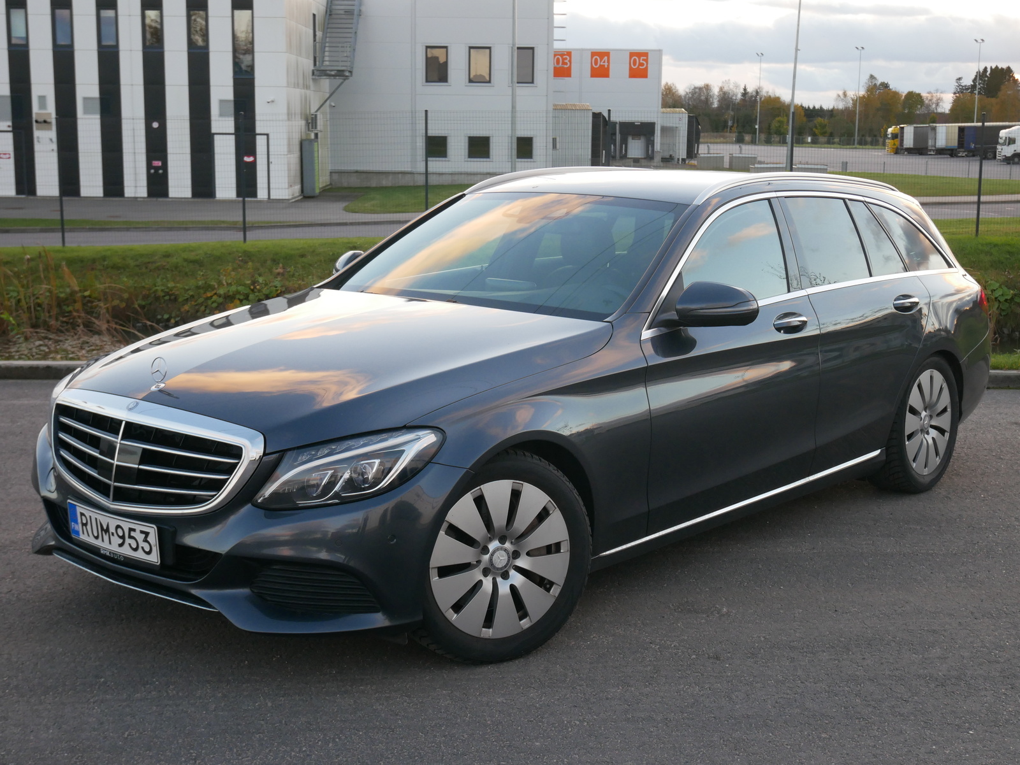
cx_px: 510
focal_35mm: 50
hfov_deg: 38.2
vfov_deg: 29.1
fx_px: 1474
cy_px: 382
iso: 500
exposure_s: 1/125
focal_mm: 25
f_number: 5.1
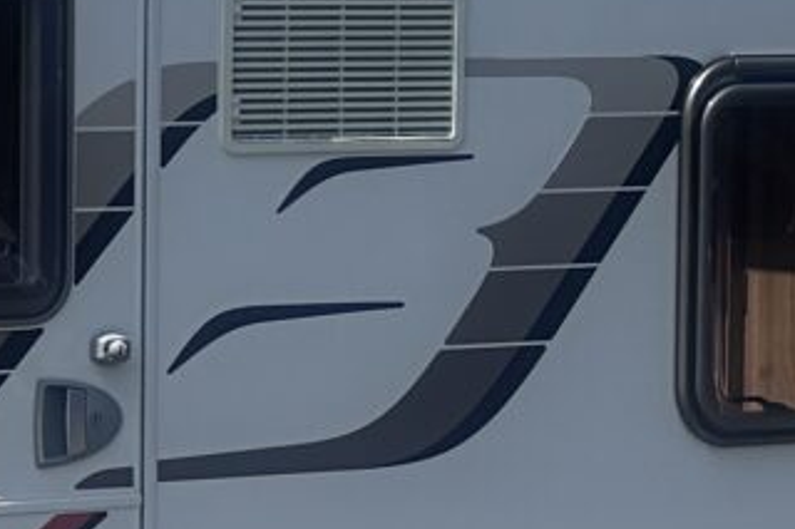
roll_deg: -0.5
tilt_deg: -1.2
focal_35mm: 160
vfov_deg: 8.6
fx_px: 3531
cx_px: -350
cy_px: 204
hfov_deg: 12.3
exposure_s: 1/4762
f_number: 1.78
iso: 80
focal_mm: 6.86
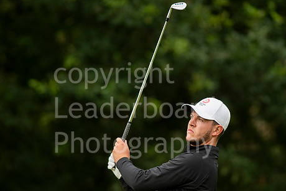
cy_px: 114
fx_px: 4506
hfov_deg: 3.6
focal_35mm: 567
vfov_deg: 2.4
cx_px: 136
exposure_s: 1/1600
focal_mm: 300
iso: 500
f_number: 4
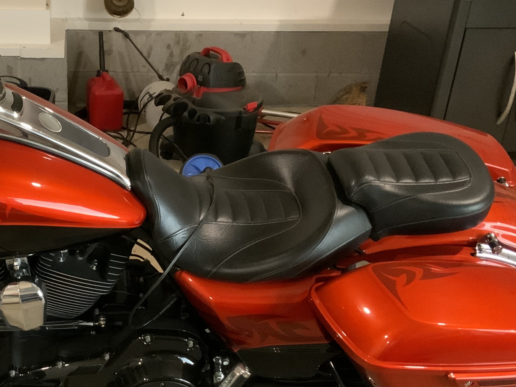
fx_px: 909
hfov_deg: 30.9
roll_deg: -2.5
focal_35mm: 61
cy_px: 246
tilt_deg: -30.3
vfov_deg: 24.0
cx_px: 99
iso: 500
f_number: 1.8
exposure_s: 1/30
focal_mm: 3
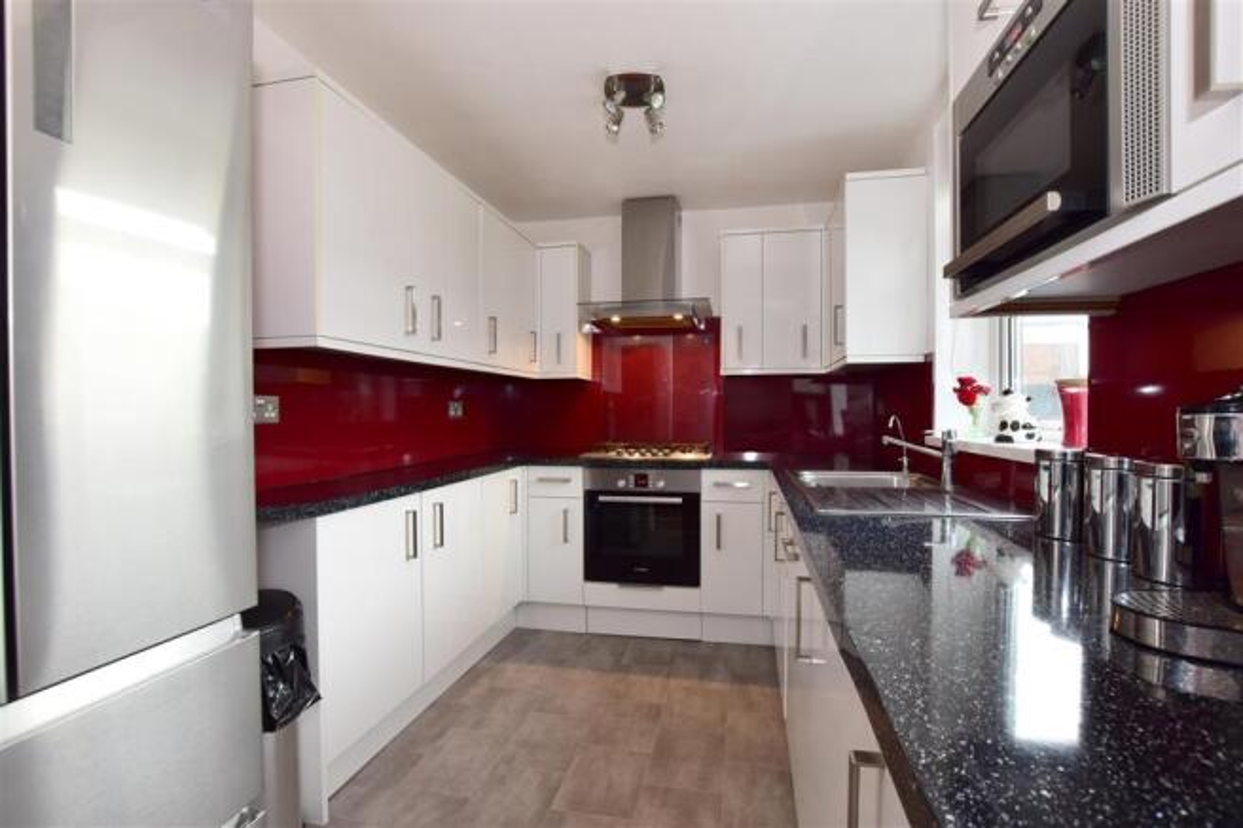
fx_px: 518
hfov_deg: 100.4
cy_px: 414
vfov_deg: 77.3
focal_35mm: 15
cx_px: 622
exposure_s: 1/13
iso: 400
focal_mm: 10
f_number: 10
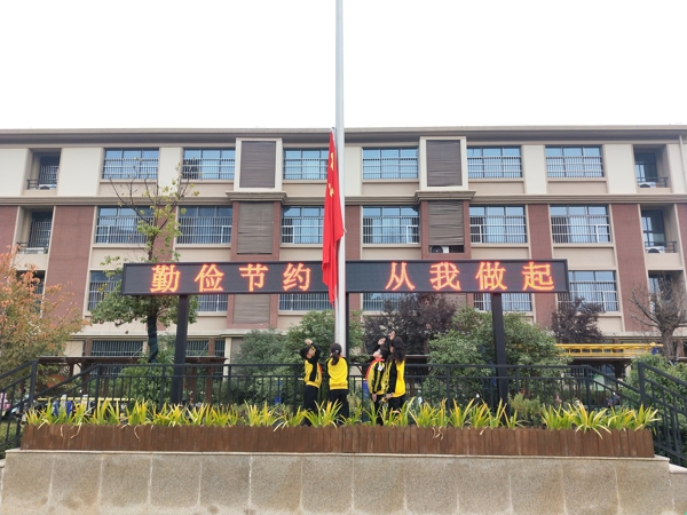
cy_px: 258
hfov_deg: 73.9
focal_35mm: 23
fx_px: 456
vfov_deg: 58.9
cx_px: 344
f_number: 1.7
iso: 68
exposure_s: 1/121
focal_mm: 3.99
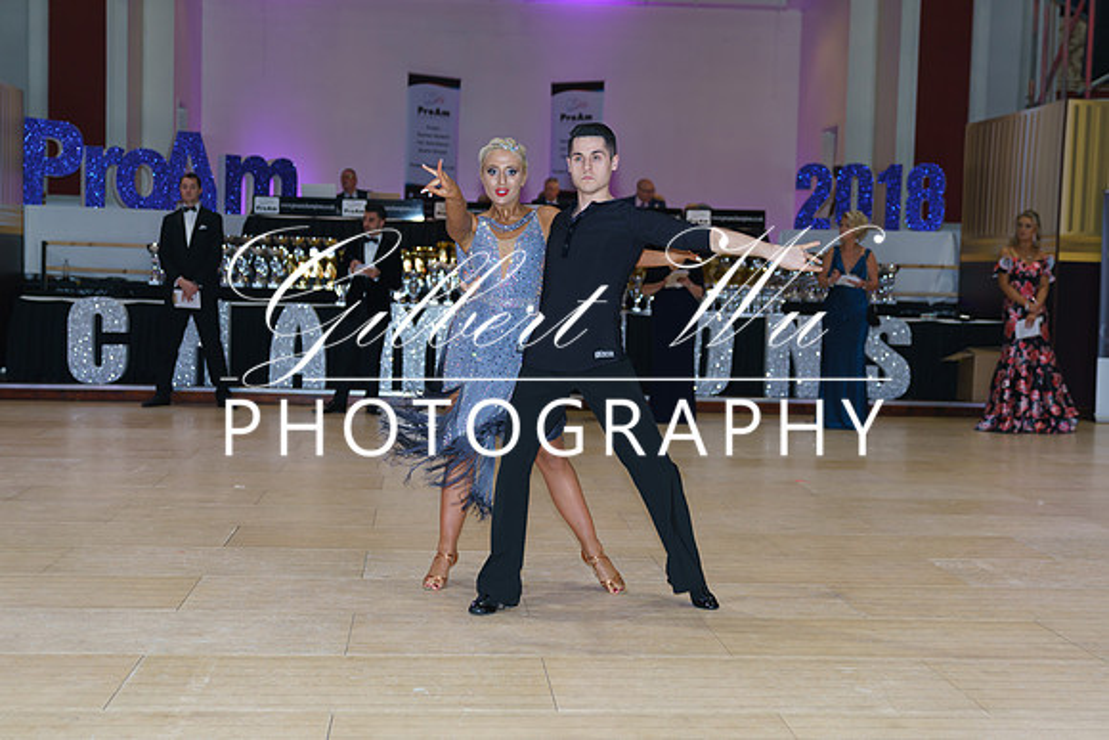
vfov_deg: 28.1
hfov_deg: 41.1
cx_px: 554
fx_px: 1479
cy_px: 370
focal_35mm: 48
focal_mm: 48
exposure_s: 1/200
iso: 400
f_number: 2.8
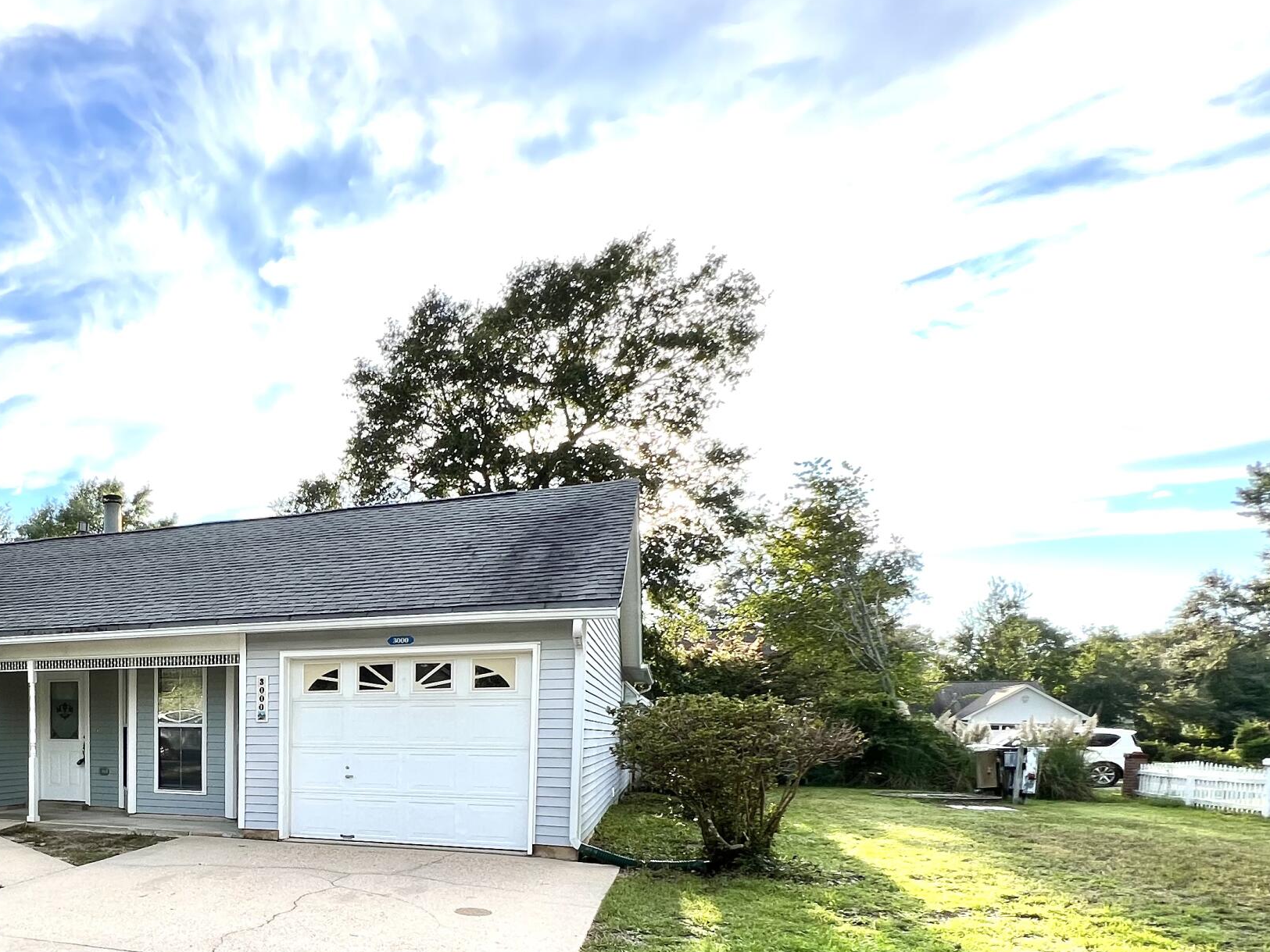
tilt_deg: -3.7
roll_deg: +0.0
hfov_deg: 63.8
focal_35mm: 24
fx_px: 881
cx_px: 212
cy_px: 792
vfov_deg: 52.3
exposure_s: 1/394
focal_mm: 1.57
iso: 32
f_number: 1.8
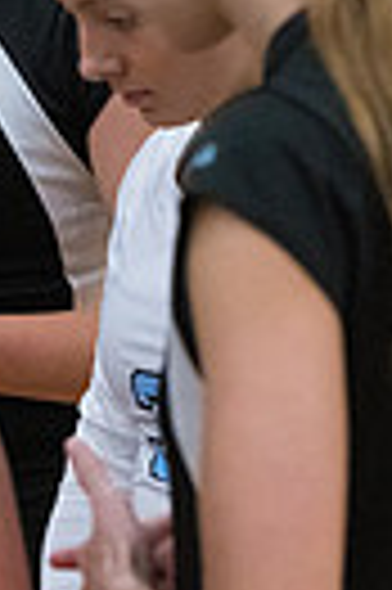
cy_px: 270
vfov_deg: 7.5
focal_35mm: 275
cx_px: -153
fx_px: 4503
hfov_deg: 5.0
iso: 6400
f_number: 4.5
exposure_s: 1/1000
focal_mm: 80
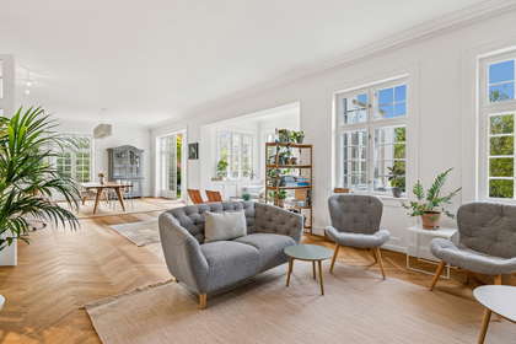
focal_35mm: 18
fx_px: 258
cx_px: 258
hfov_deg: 90.0
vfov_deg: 67.4
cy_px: 172
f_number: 8
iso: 160
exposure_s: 1/6
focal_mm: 18
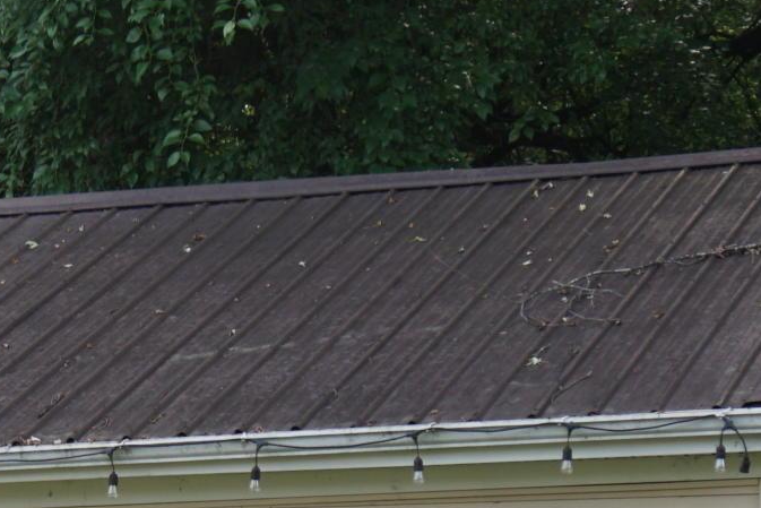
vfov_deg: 6.5
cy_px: 816
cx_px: -343
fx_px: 4381
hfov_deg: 9.7
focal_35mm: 207
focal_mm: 31
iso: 100
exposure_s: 1/100
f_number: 5.6
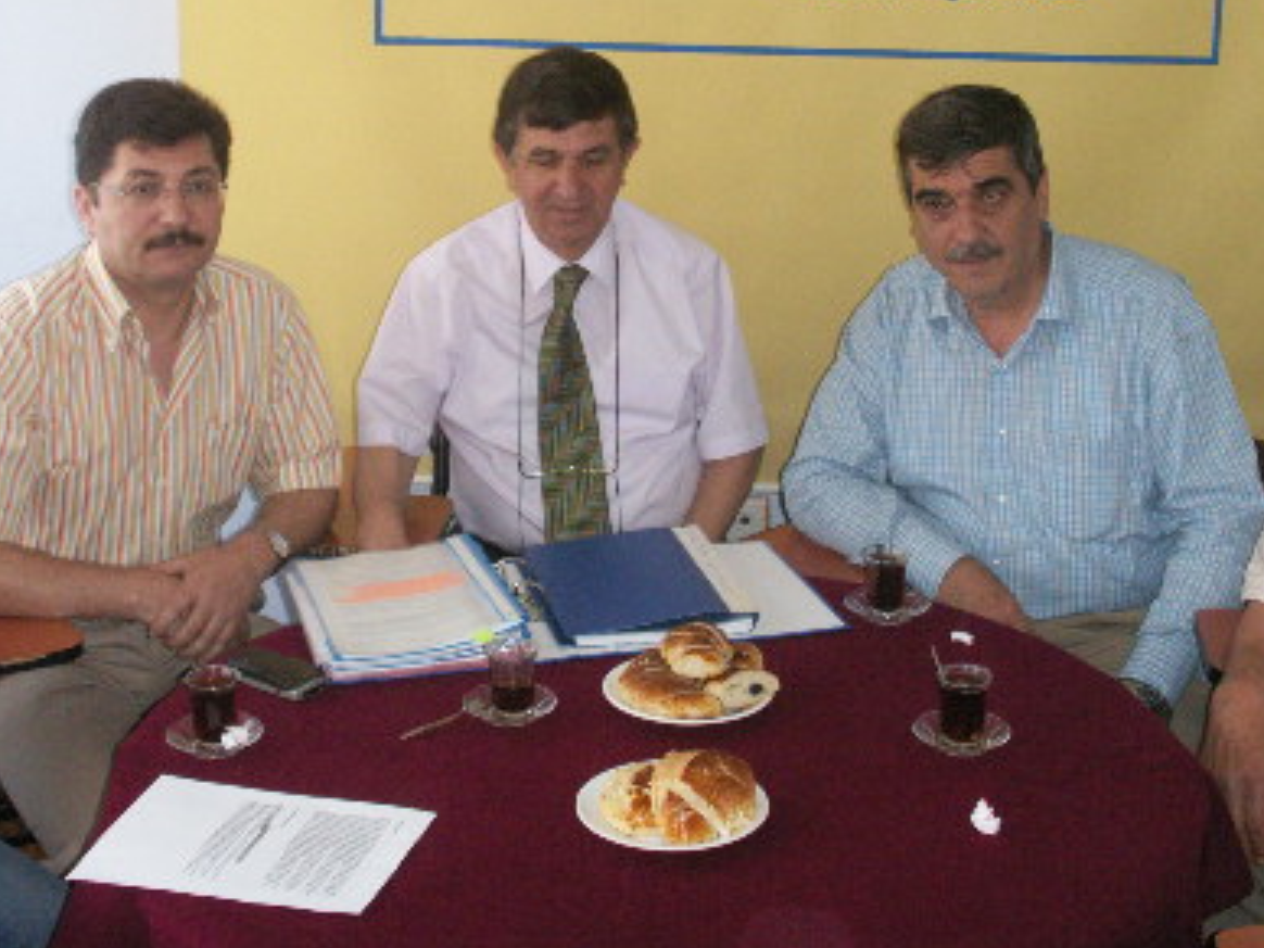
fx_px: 2227
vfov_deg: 23.8
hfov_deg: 31.7
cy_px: 248
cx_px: 645
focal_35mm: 61
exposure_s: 1/40
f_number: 3.5
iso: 160
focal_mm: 7.7
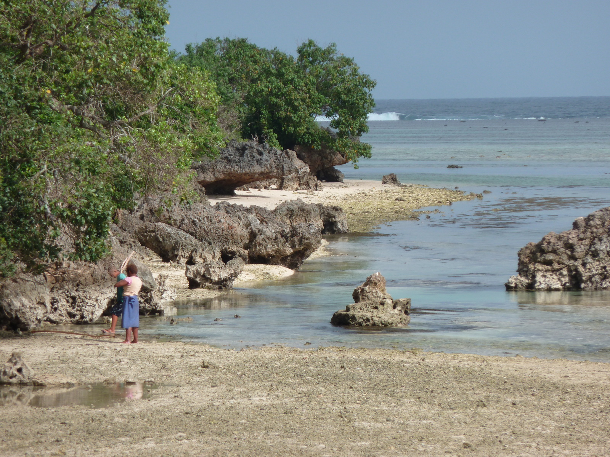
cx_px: 305
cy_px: 228
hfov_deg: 6.6
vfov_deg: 5.0
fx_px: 5287
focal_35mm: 300
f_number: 4.9
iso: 80
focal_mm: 49.2
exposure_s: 1/500
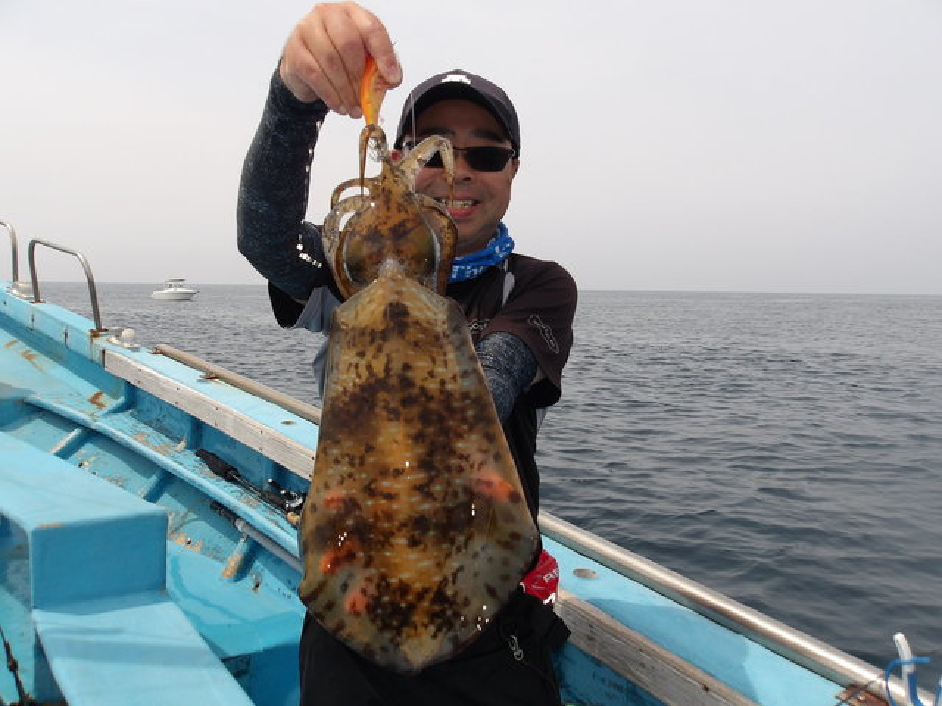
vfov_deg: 51.4
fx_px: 735
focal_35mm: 27
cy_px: 353
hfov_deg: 65.3
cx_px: 471
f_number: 10.4
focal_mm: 4.9
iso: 100
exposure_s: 1/120
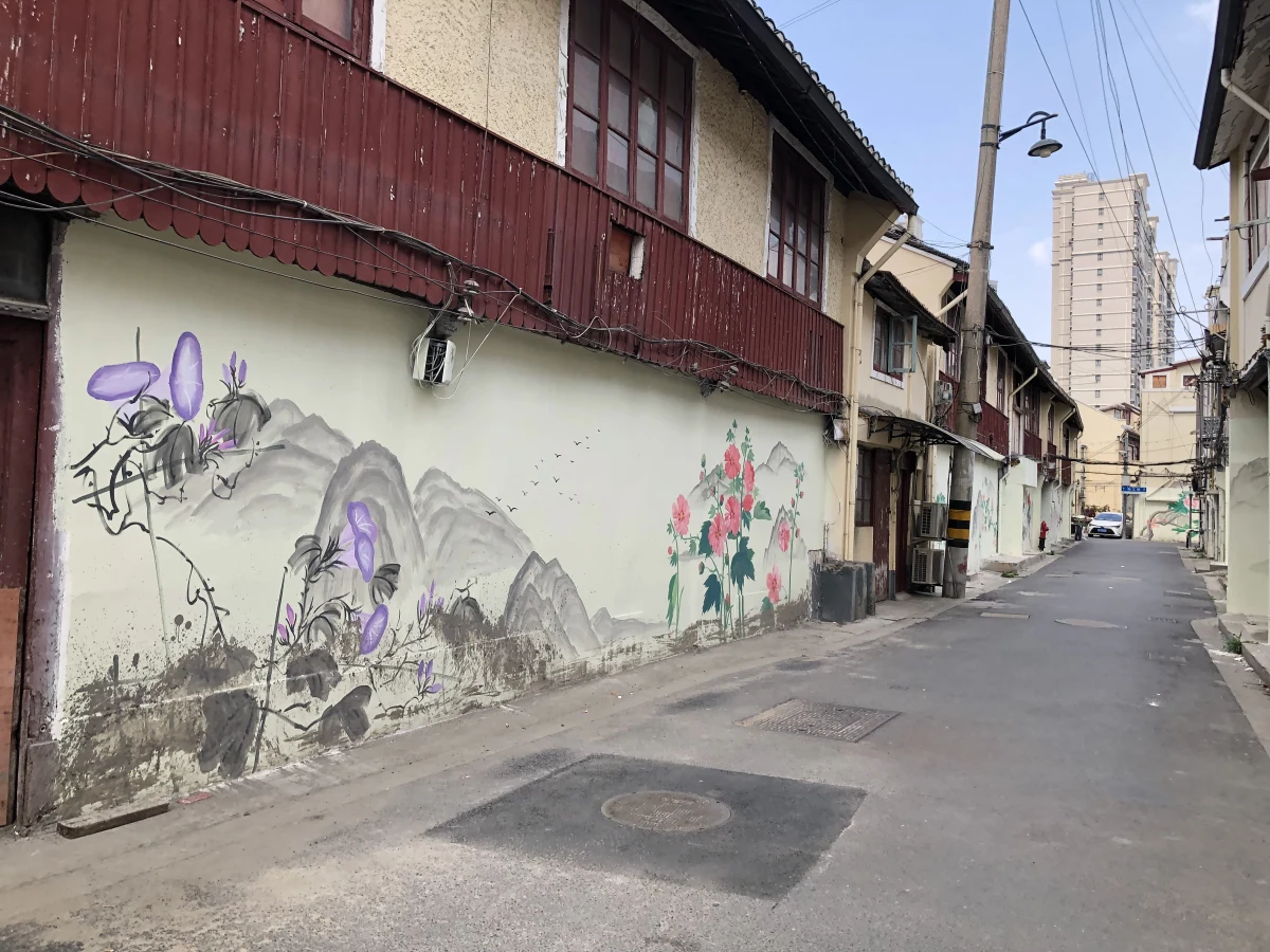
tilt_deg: +0.2
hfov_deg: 63.4
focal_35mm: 28
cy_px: 476
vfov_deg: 49.7
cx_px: 635
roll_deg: -1.1
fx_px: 1027
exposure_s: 1/495
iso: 20
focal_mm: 4
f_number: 1.8
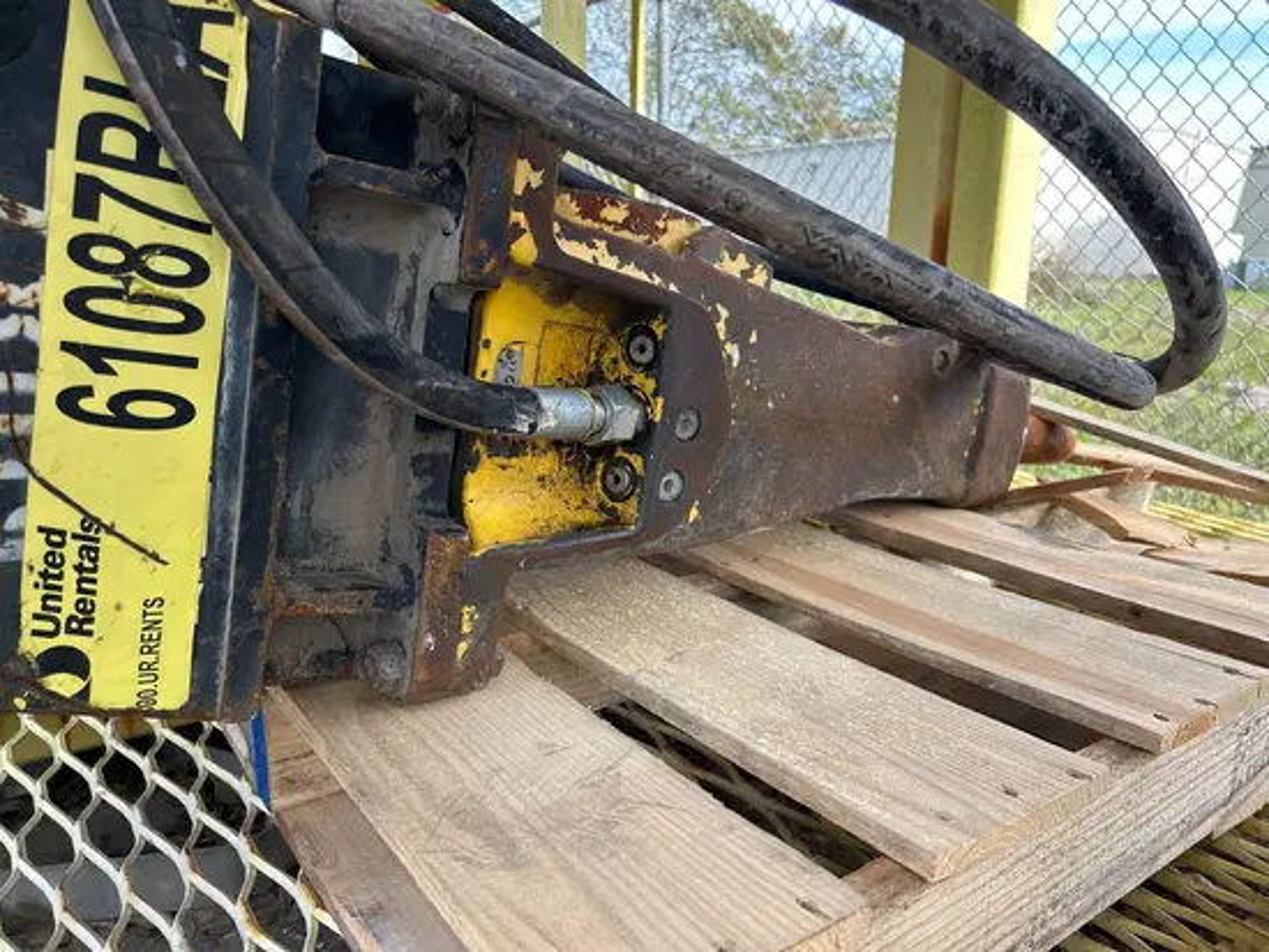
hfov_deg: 67.3
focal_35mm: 26
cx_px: 634
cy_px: 476
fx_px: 954
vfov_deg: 53.1
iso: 50
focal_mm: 5.7
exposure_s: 1/394
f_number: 1.5
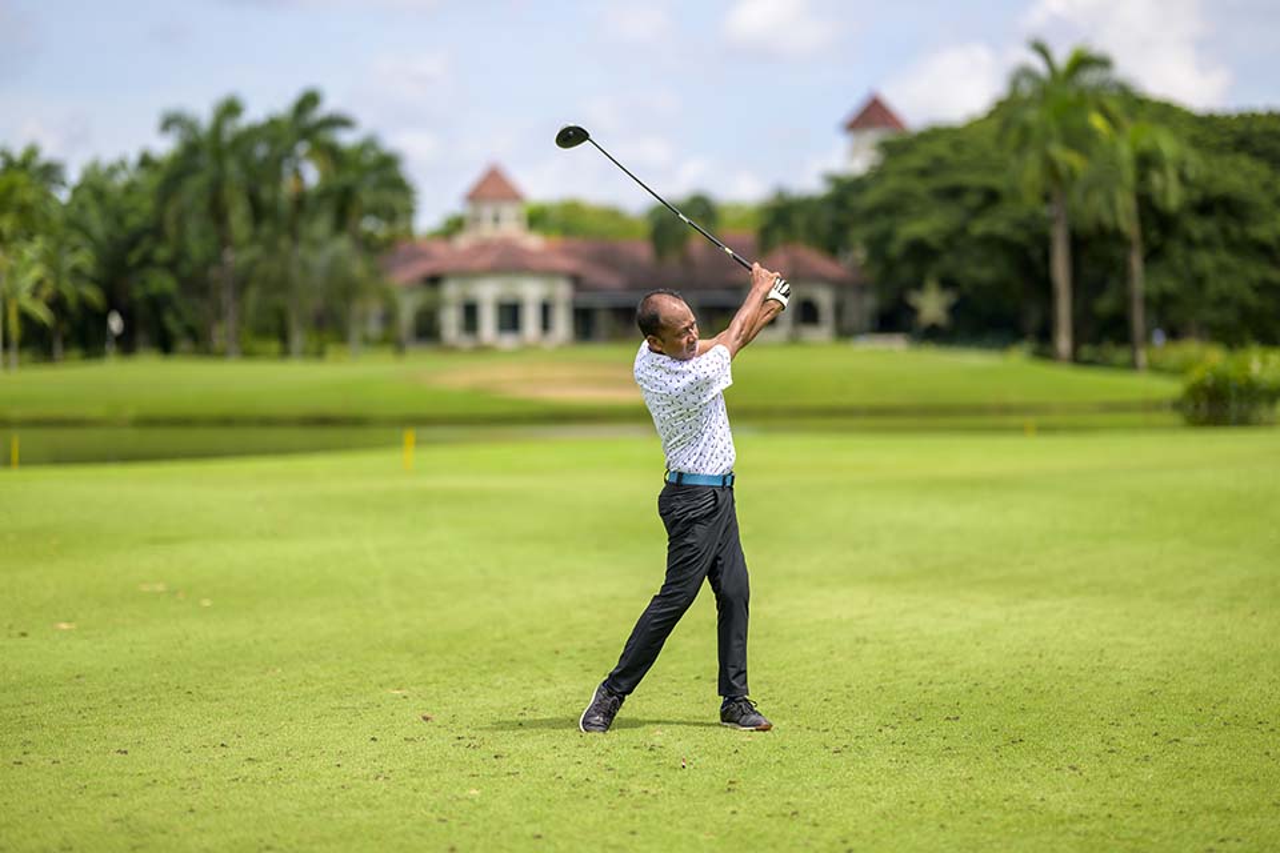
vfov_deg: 16.1
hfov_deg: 23.9
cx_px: 640
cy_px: 426
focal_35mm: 85
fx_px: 3022
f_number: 1.2
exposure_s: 1/20000
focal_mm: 85
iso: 180
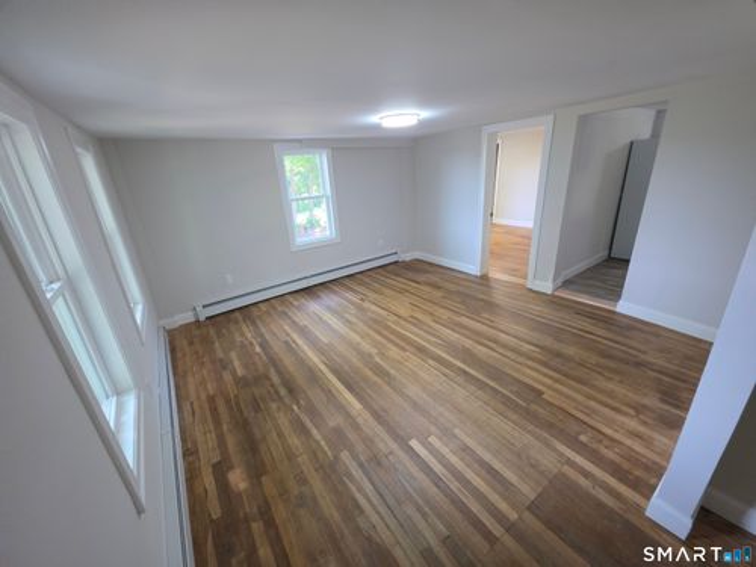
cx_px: 378
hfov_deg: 106.2
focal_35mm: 13
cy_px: 284
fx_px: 284
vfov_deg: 89.9
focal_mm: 2.2
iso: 200
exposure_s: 1/60
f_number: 1.9
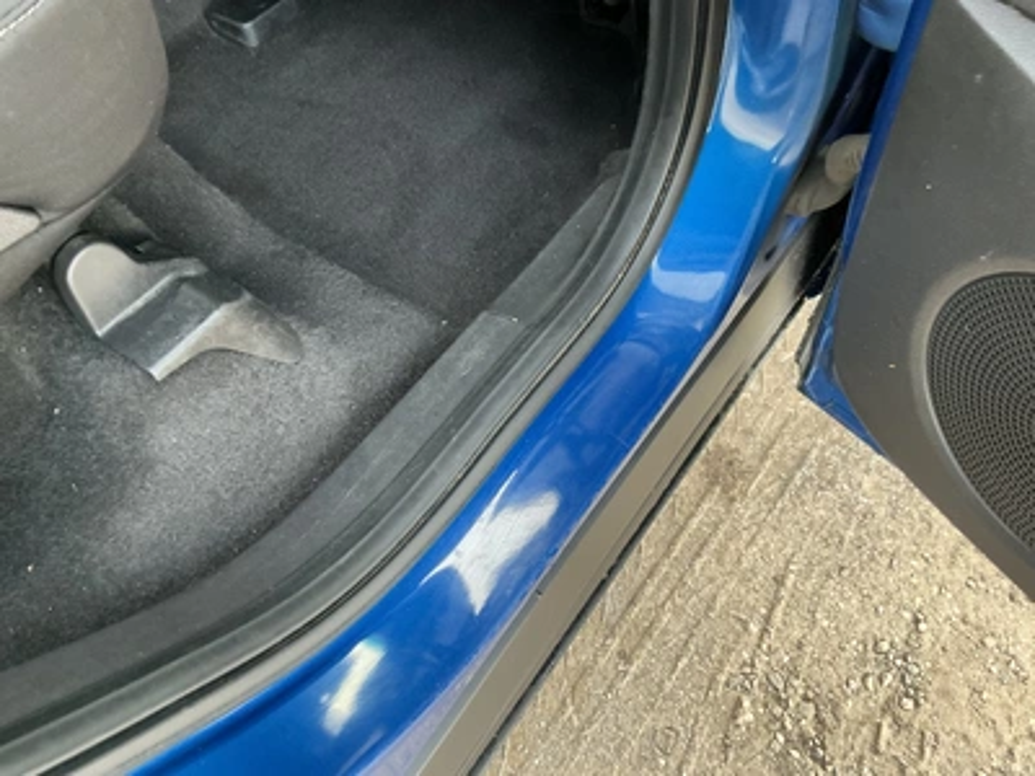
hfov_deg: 63.4
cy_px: 388
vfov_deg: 49.7
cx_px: 518
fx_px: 837
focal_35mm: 28
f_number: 1.8
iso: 80
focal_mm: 3
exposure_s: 1/60
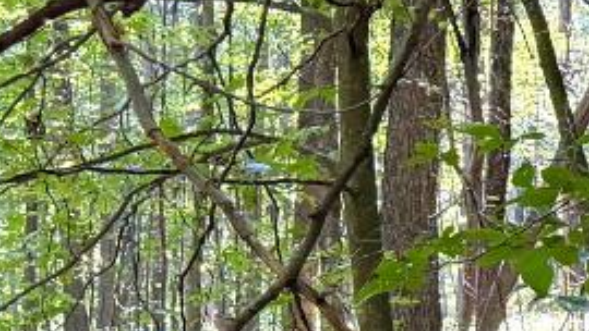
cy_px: 291
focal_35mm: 145
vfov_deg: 8.3
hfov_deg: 12.6
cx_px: 1263
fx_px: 2265
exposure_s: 1/87
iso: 200
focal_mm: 6.76
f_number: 1.78
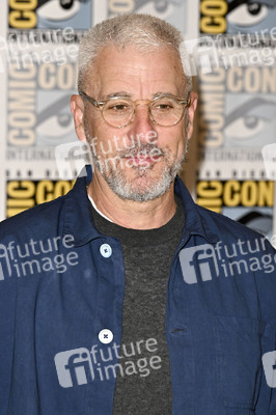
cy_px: 208
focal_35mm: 113
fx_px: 1302
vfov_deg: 18.1
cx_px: 138
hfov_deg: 12.1
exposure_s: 1/250
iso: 2500
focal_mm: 113
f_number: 5.6
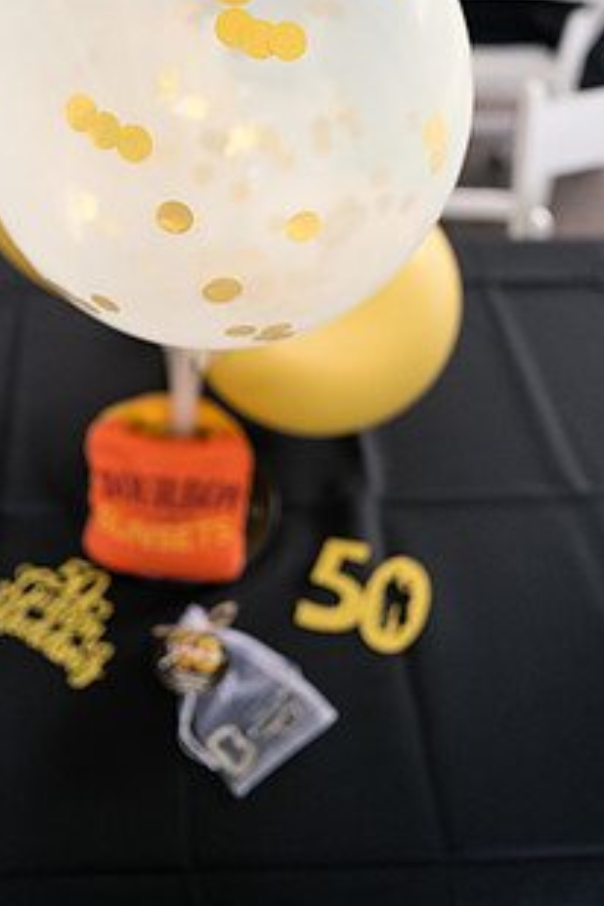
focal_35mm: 35
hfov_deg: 37.5
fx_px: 881
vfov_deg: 52.6
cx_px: 205
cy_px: 252
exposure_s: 1/200
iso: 250
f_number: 2.8
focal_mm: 24
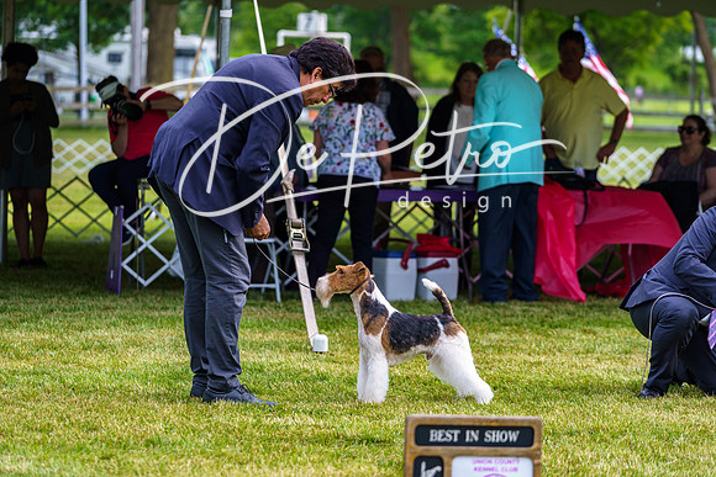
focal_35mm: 147
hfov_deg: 14.0
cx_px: 358
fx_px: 2924
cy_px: 238
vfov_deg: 9.3
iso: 320
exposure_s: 1/500
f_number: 4
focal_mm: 147
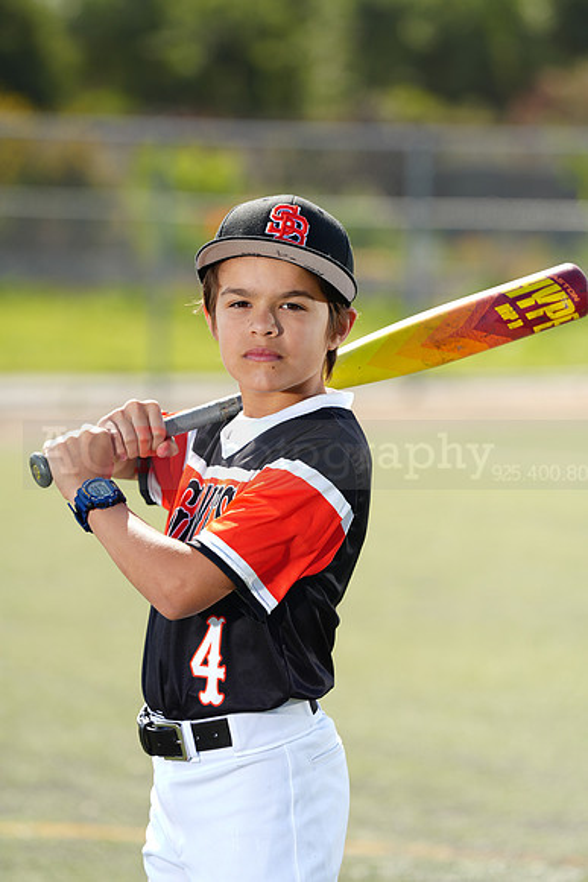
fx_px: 4823
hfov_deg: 7.0
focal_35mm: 197
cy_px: 441
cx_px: 294
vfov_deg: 10.4
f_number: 4.5
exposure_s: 1/250
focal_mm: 197
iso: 64
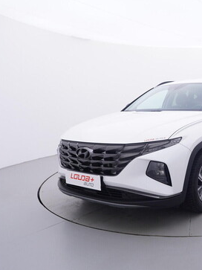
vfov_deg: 55.8
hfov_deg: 39.1
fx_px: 255
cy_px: 134
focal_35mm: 33
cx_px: 193
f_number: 5
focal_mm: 15
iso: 200
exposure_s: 1/80
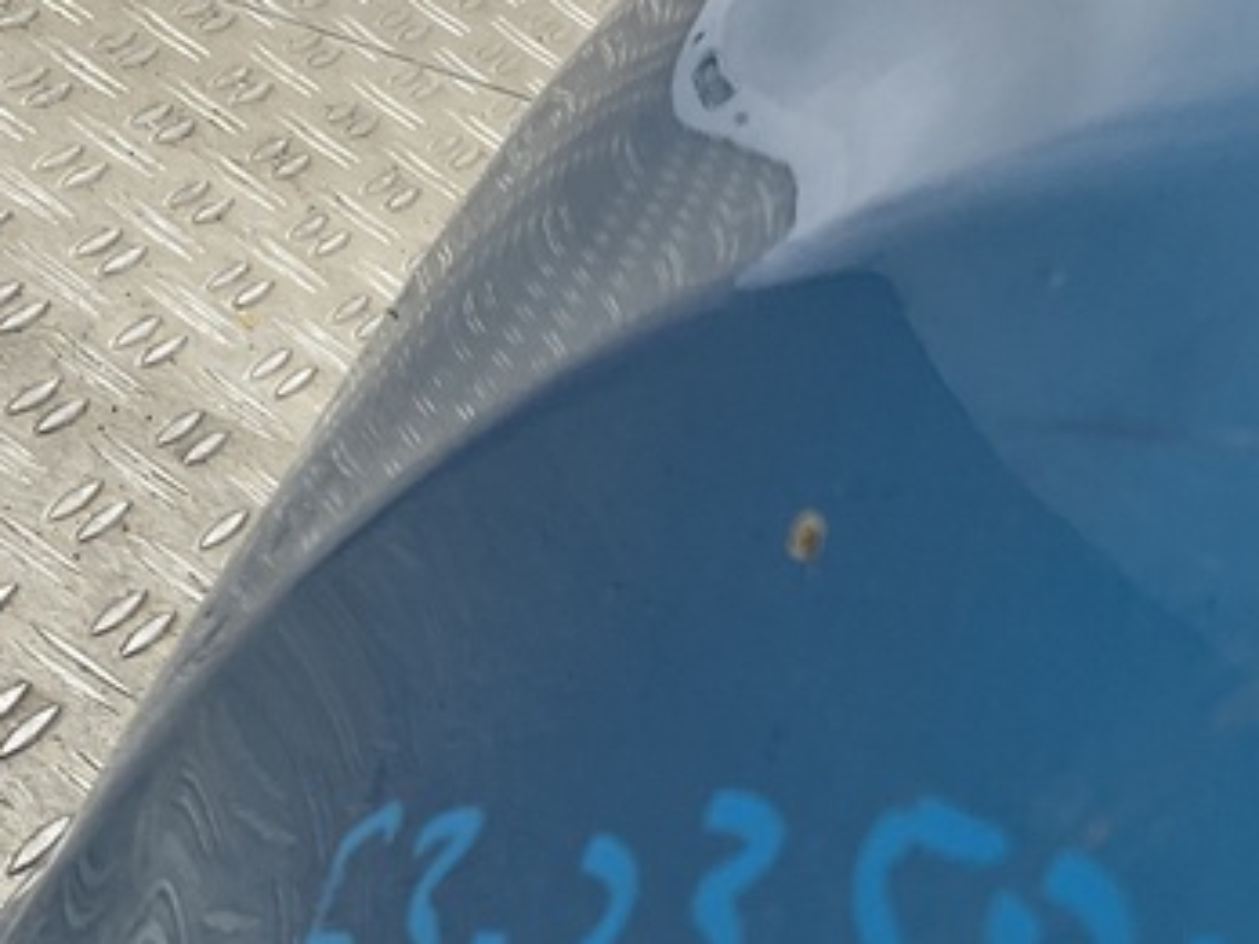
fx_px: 3055
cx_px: 684
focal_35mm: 84
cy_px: 640
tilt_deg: -28.2
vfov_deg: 17.5
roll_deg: -37.6
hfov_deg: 23.3
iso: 32
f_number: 1.8
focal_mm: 3
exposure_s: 1/100
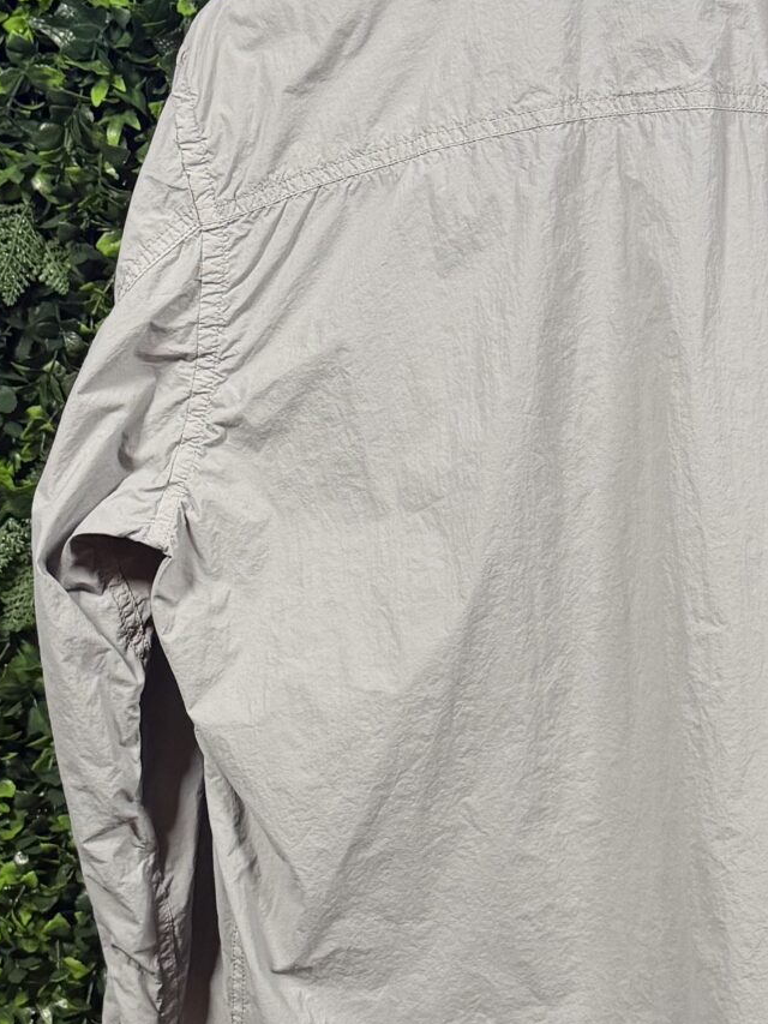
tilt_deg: -5.9
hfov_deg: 20.2
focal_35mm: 72
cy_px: 375
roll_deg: -0.1
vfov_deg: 26.9
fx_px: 2129
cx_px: 635
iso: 200
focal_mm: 6.76
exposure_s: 1/63
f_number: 1.78
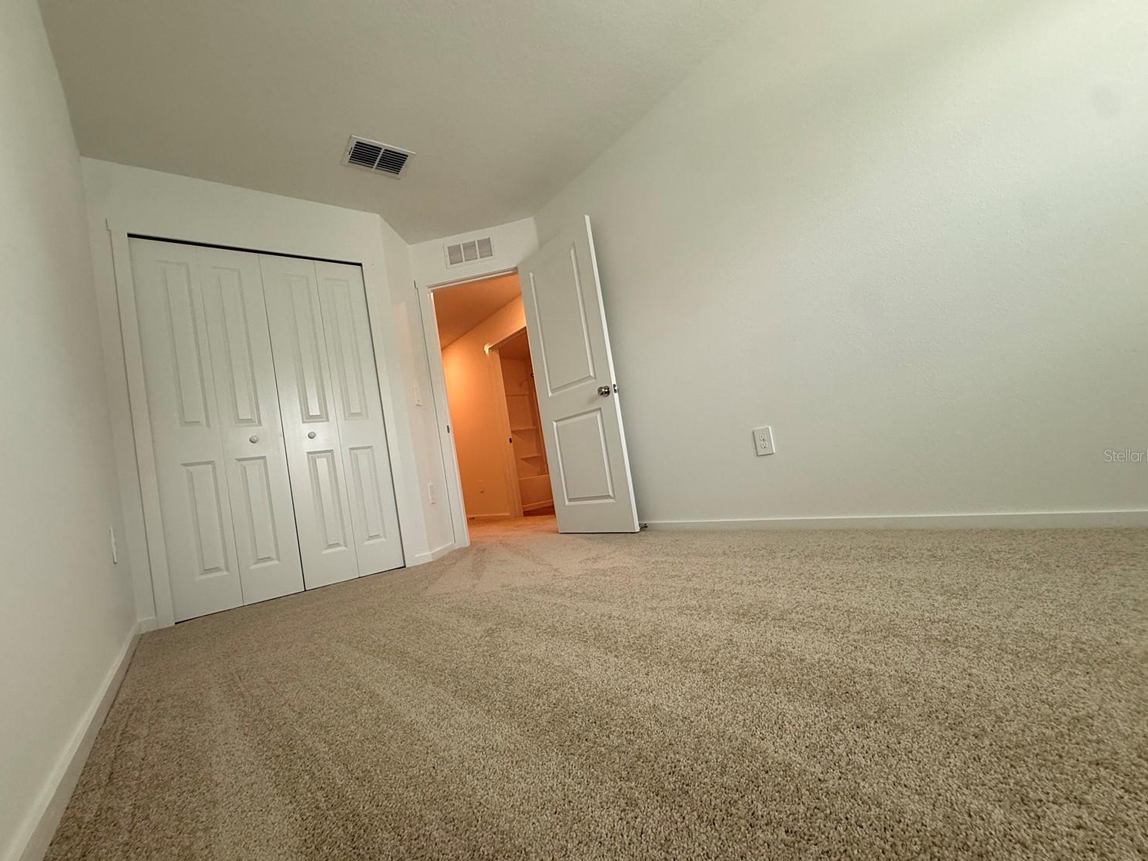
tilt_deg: +2.7
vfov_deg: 81.7
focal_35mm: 15
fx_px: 497
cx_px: 561
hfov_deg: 98.2
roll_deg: +8.9
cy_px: 455
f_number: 2.2
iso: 160
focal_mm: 2.22
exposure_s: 1/120
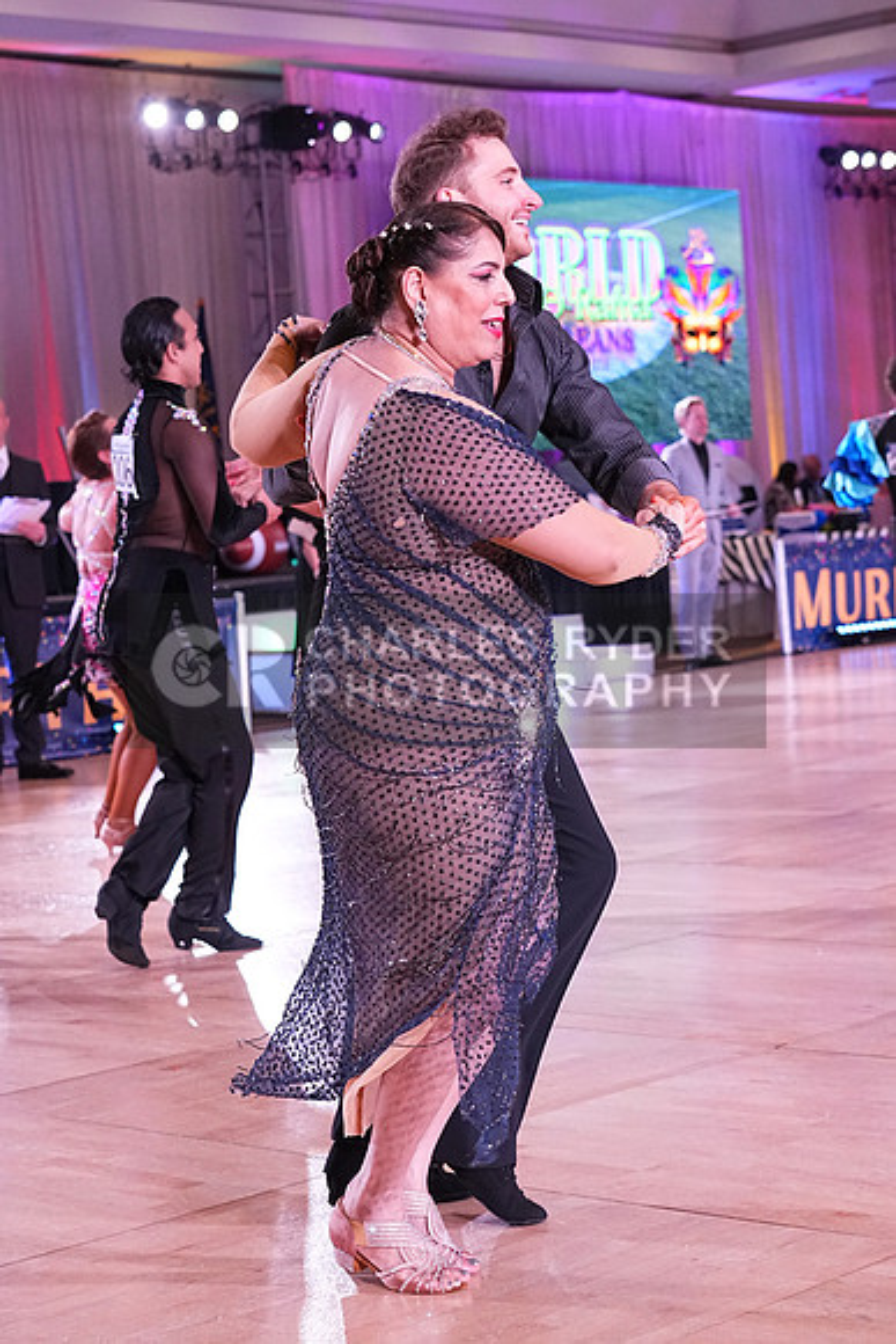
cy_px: 672
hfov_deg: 18.7
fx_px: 2723
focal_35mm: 73
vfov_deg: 27.7
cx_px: 448
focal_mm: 49
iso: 3200
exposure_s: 1/400
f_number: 4.5
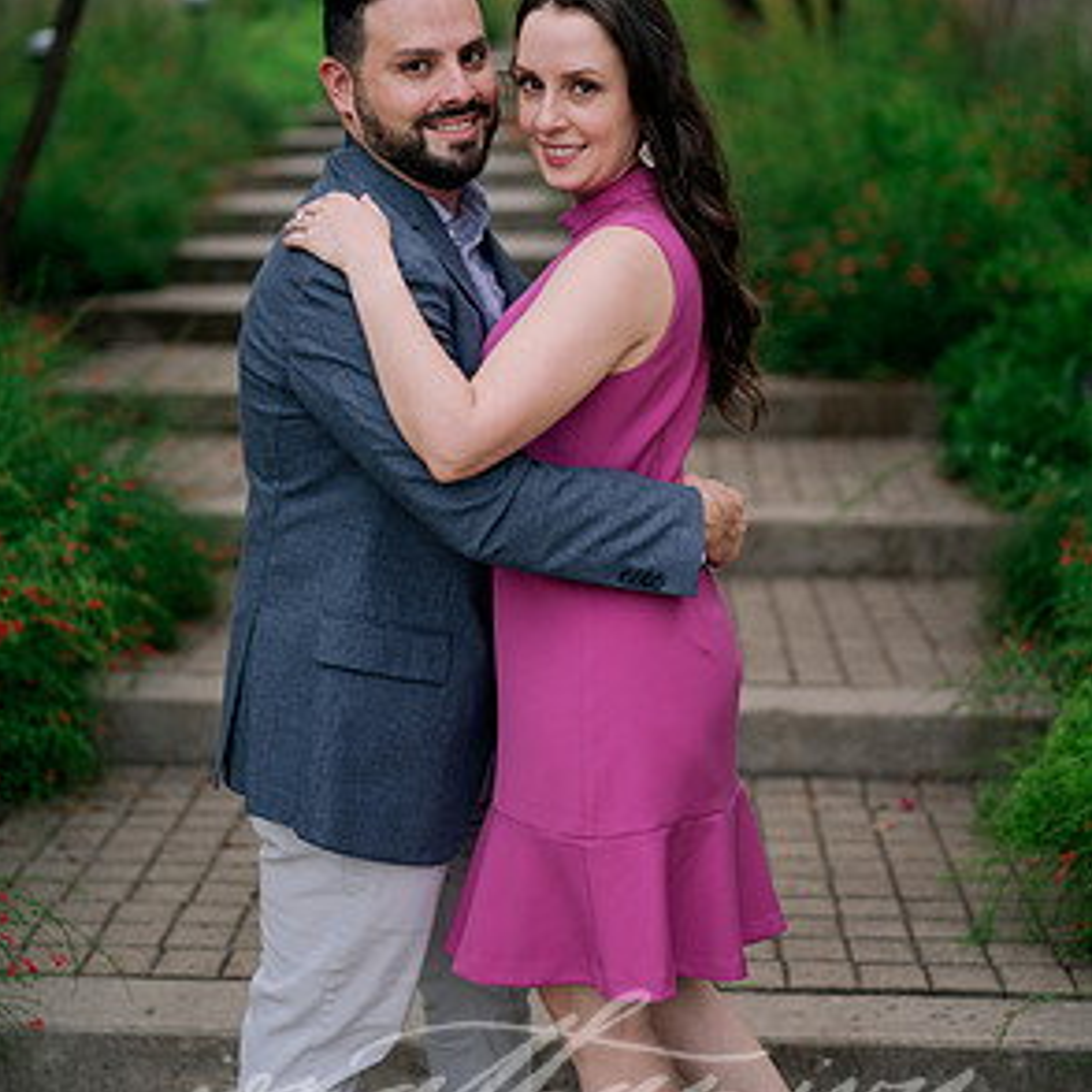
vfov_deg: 26.4
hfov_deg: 26.5
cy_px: 416
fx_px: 2320
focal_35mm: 65
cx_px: 540
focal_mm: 50
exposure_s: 1/320
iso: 80
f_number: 2
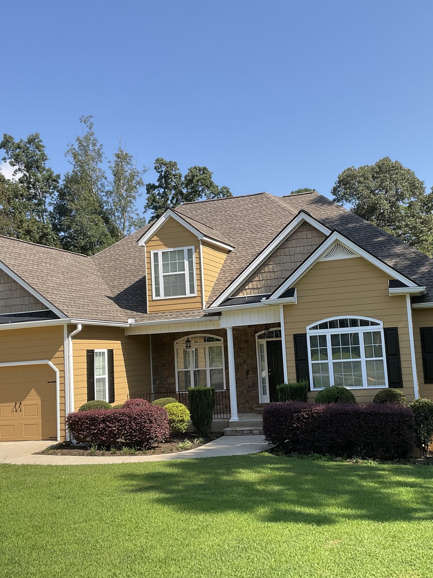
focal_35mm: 39
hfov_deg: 36.7
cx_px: 258
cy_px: 289
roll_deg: +3.7
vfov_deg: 47.9
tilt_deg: +4.9
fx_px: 650
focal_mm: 3
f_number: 1.8
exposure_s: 1/1168
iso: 16
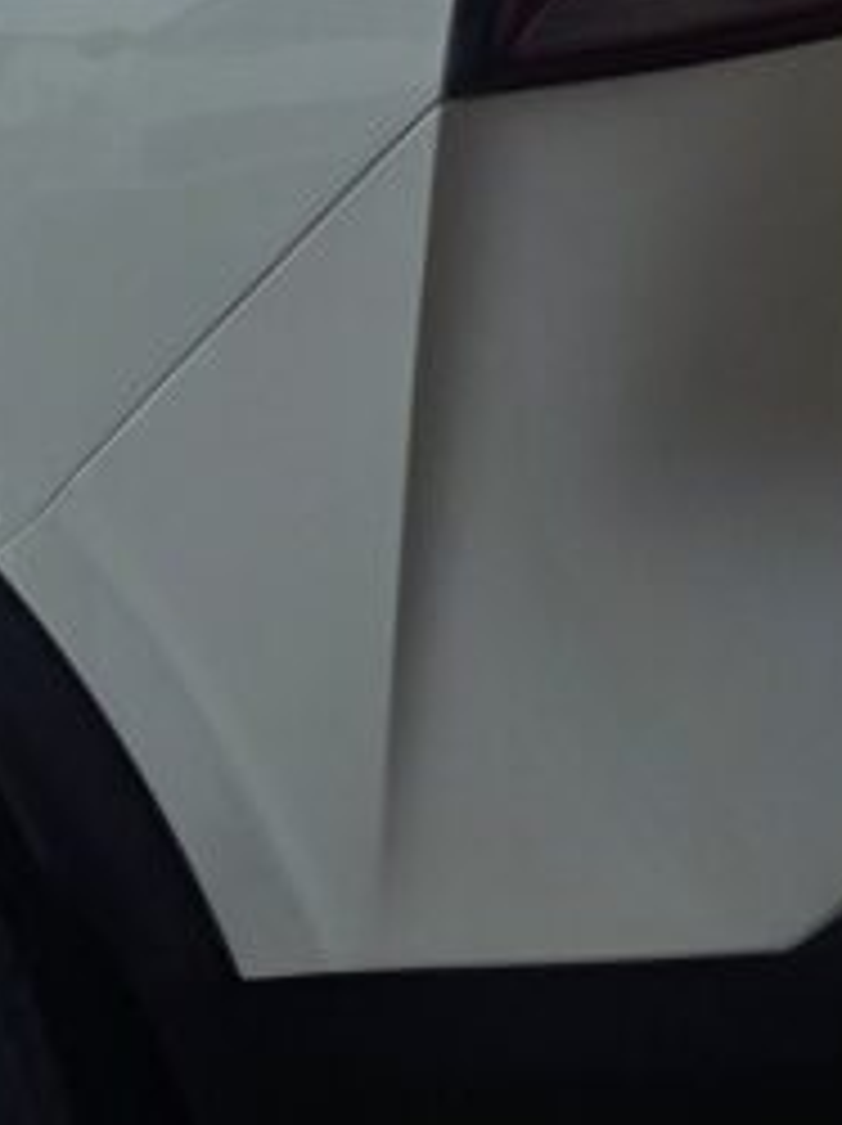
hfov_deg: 10.9
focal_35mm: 129
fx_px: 4191
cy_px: -405
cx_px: -549
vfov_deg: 14.5
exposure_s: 1/359
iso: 32
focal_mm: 6.3
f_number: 1.7
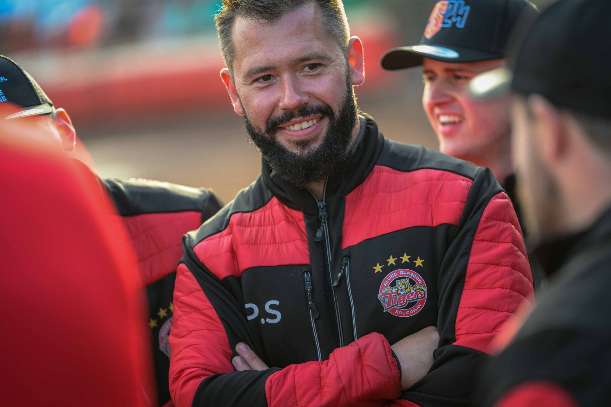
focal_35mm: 200
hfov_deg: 10.3
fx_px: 3394
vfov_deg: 6.9
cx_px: 306
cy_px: 204
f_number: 2.8
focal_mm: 200
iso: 80
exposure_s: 1/200
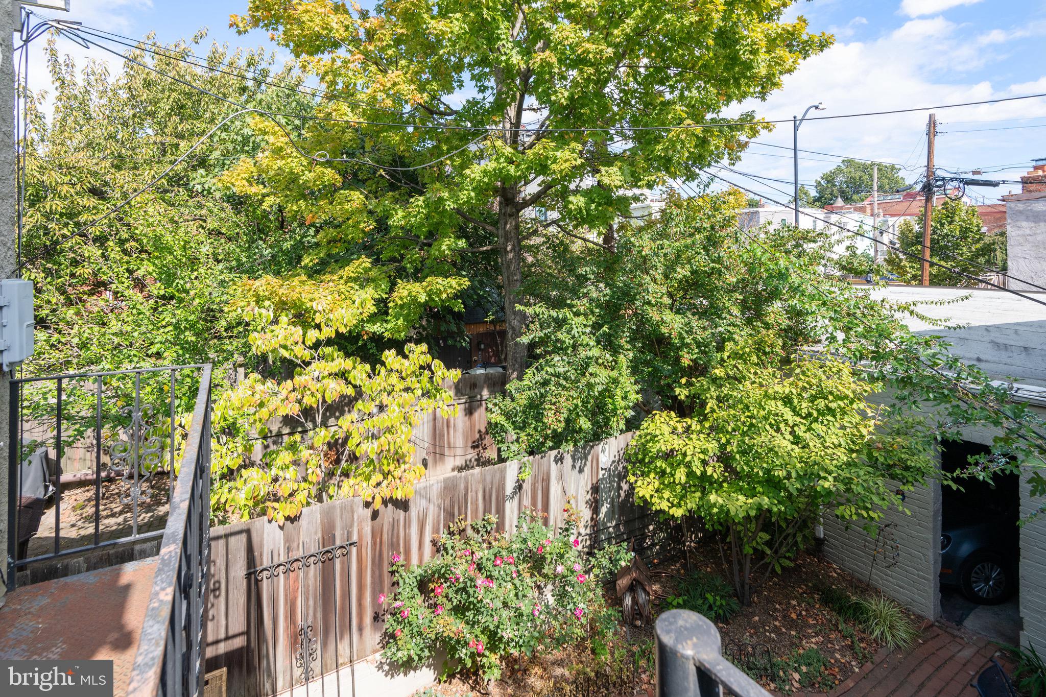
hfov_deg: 96.7
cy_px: 348
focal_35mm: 16
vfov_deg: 73.7
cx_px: 523
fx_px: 465
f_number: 8
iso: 200
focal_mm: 16
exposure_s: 1/250
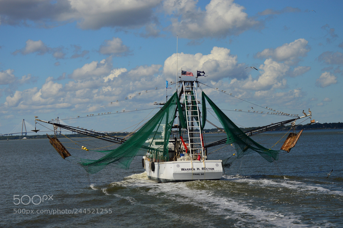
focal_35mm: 82
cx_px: 172
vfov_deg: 16.5
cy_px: 114
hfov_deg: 24.6
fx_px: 785
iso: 200
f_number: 6.3
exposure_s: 1/1250
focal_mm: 55
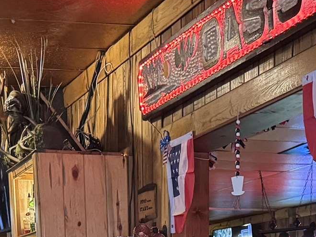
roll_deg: +0.1
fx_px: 1023
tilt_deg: -9.8
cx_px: 207
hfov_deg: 17.5
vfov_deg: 11.9
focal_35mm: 112
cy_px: 462
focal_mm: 6.76
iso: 1000
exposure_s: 1/30
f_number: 1.78
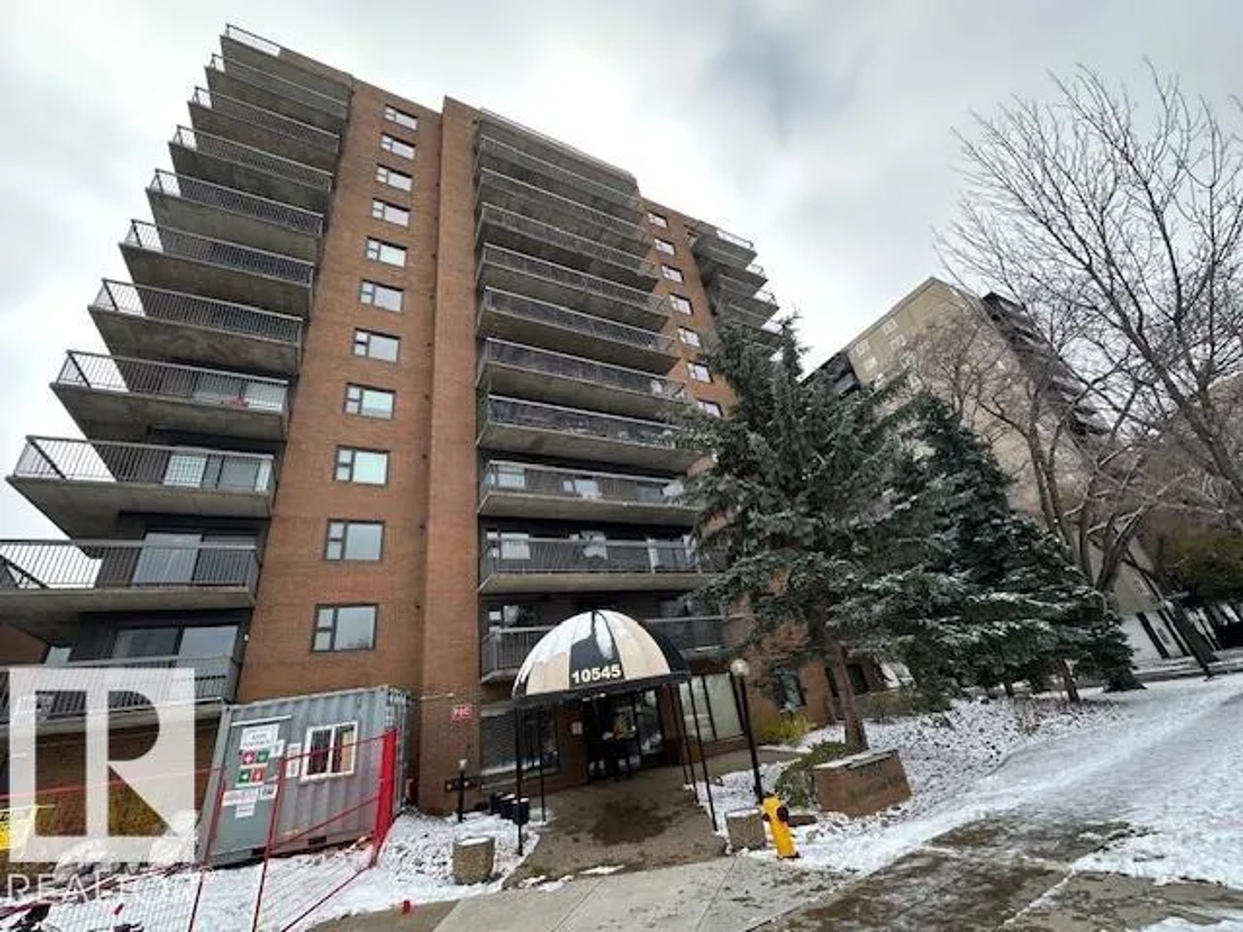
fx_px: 503
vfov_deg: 85.7
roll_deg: +9.4
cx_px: 622
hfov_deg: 102.1
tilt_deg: +27.3
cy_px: 466
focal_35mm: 14
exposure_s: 1/239
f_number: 2.2
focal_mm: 2.22
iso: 50
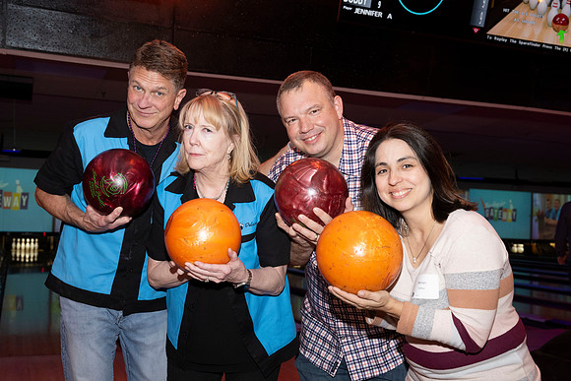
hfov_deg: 49.5
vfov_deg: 34.2
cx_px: 286
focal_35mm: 39
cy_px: 190
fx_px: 619
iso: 1600
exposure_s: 1/60
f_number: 5.6
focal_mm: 39
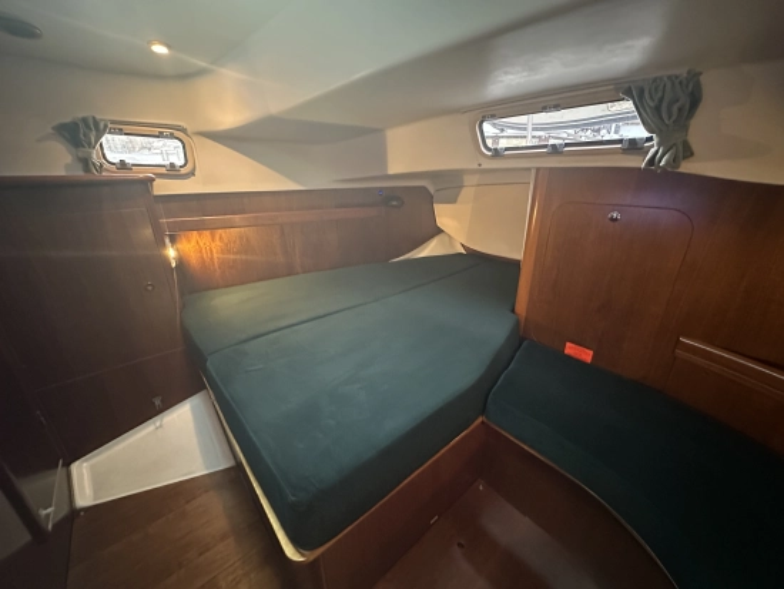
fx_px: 317
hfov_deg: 102.0
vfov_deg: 85.7
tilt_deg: -21.6
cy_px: 294
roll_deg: +0.2
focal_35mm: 14
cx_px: 392
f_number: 2.2
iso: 1250
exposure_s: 1/34
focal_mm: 2.22
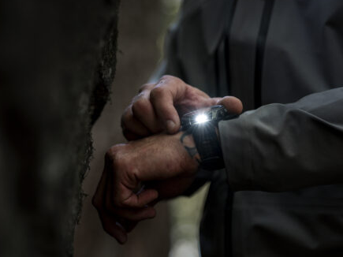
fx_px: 1585
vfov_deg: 9.2
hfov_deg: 12.3
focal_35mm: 160
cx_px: 204
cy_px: 207
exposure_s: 1/320
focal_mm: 110
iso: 1000
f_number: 2.5
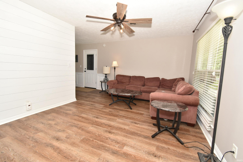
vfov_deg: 77.4
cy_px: 81
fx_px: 101
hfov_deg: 100.3
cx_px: 122
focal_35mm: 15
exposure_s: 1/100
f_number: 7.1
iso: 400
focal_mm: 10
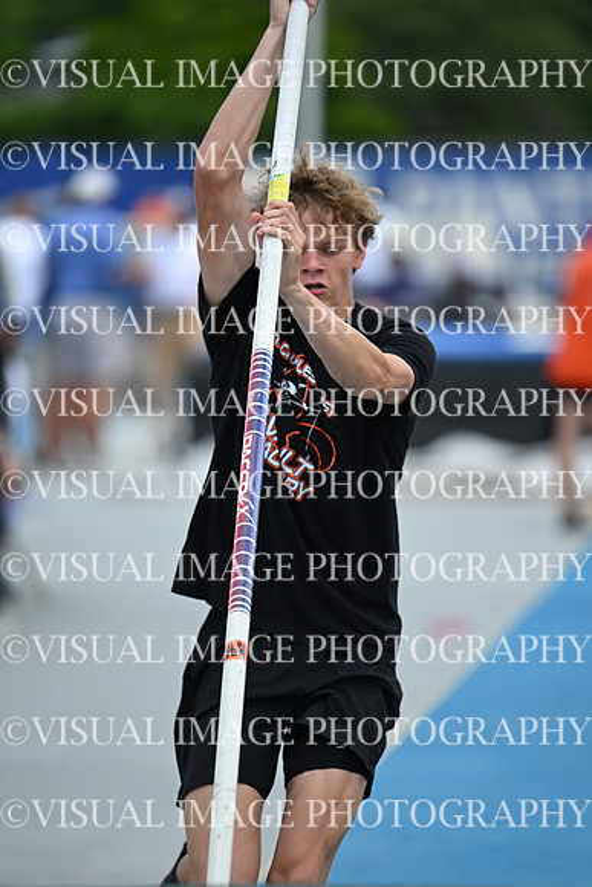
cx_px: 296
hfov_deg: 3.4
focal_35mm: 400
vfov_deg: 5.2
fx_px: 9860
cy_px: 444
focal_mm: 400
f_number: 4.5
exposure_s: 1/2000
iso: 500
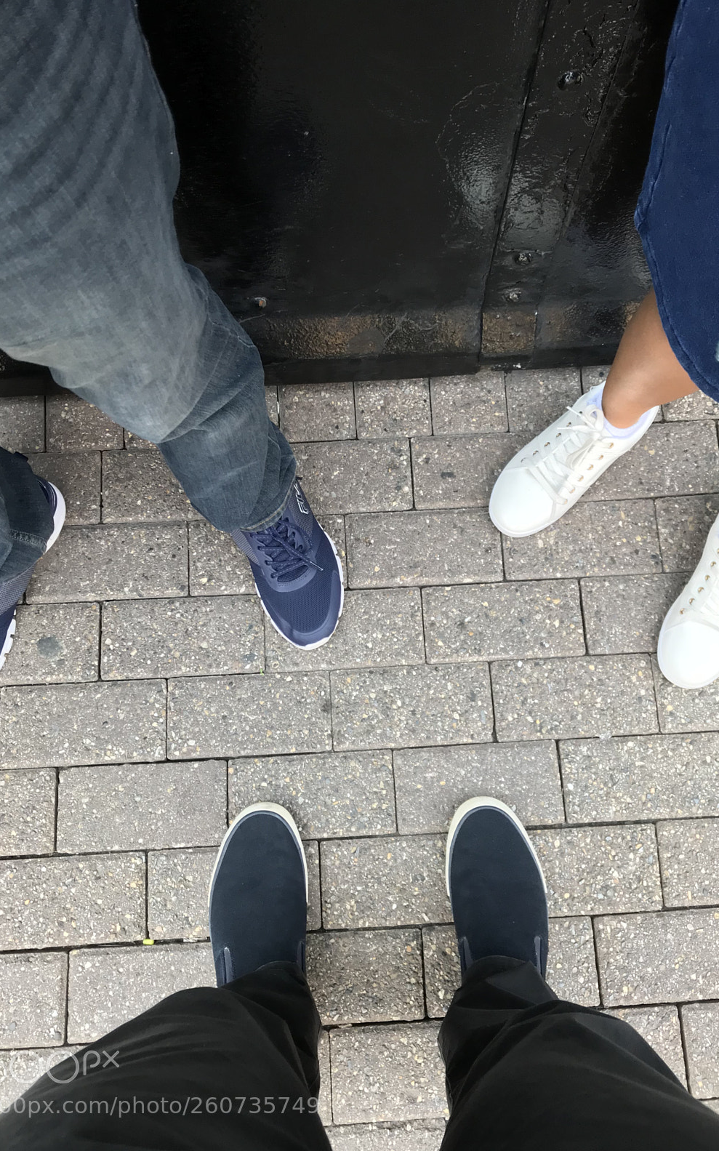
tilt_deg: -77.4
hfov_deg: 41.8
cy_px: 581
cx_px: 375
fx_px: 941
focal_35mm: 30
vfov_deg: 62.9
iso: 40
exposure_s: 1/120
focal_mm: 3.99
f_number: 1.8
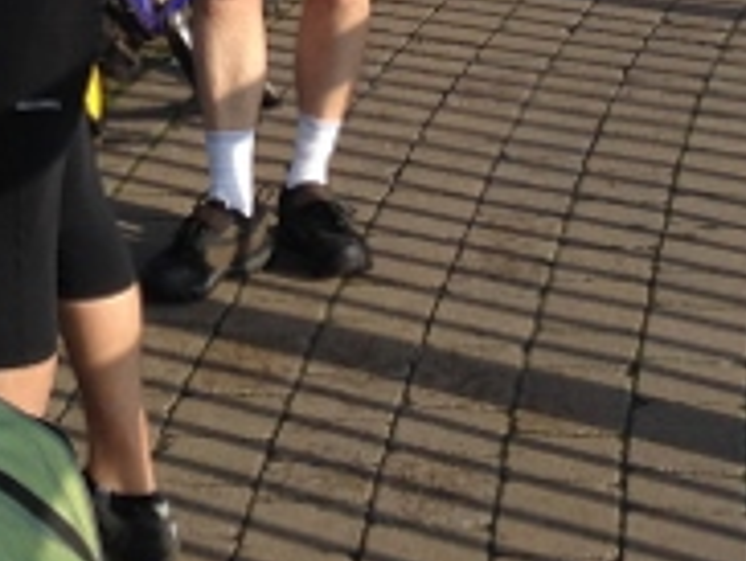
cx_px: 8
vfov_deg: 9.8
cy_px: -393
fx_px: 3129
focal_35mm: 145
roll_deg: -0.3
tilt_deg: -7.4
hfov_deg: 13.4
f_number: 2.4
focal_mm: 4.12
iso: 50
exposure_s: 1/1261
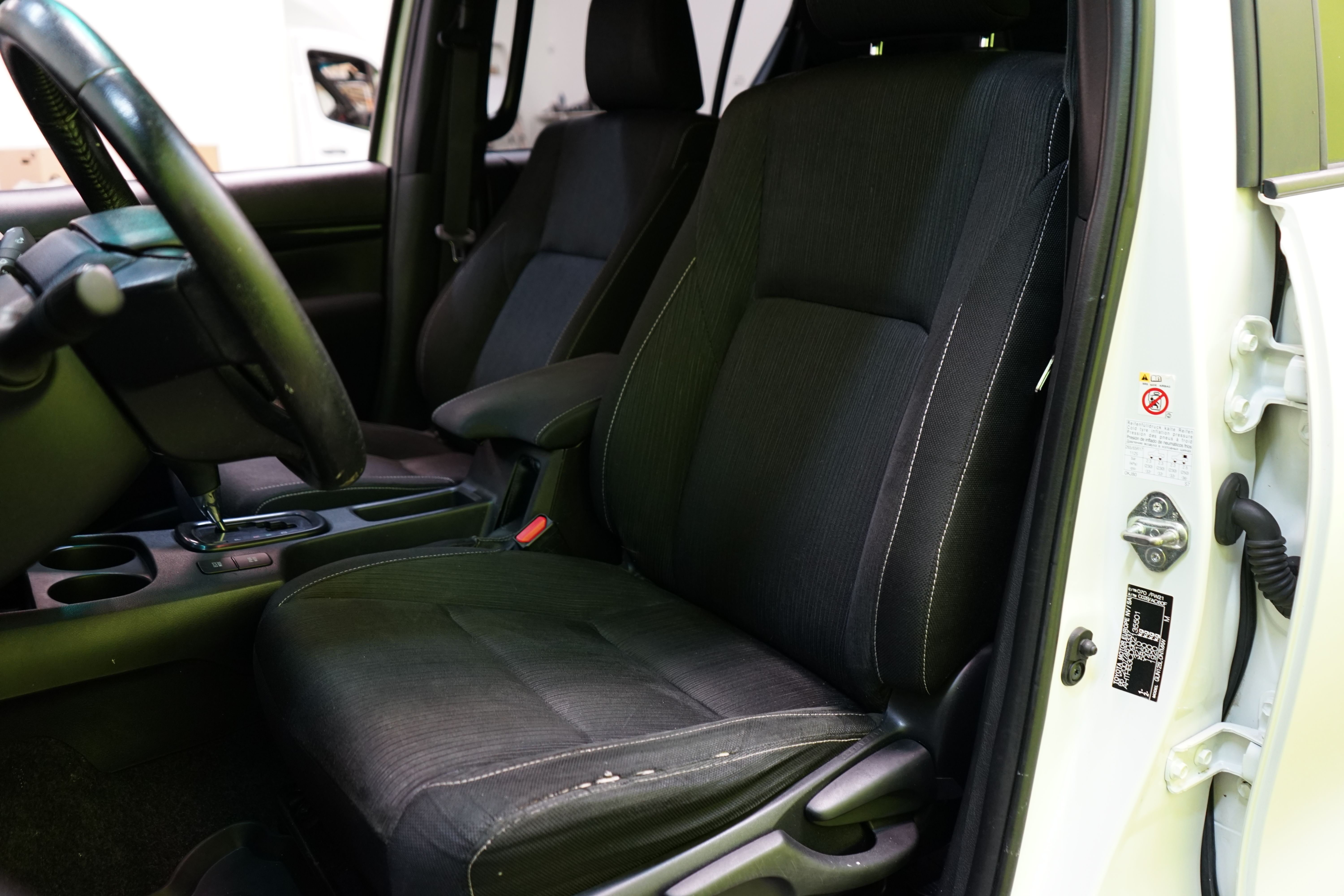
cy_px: 448
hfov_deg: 65.5
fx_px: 1045
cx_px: 672
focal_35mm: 28
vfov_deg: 46.4
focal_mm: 28
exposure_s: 1/30
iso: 1000
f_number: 3.5
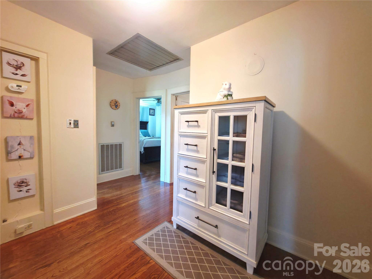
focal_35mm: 13
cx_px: 186
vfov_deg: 89.9
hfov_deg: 106.2
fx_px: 140
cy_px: 140
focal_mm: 2.2
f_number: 1.9
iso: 160
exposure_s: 1/17.2
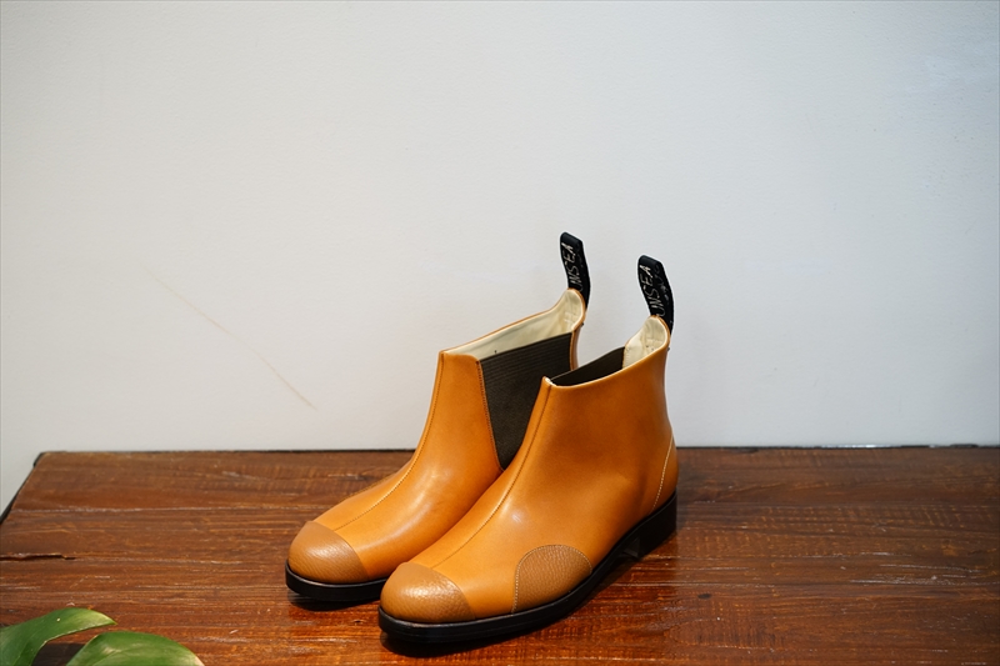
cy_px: 333
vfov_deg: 24.6
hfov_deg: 36.3
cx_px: 500
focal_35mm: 55
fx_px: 1527
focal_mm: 55
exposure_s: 1/60
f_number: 4
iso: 1000
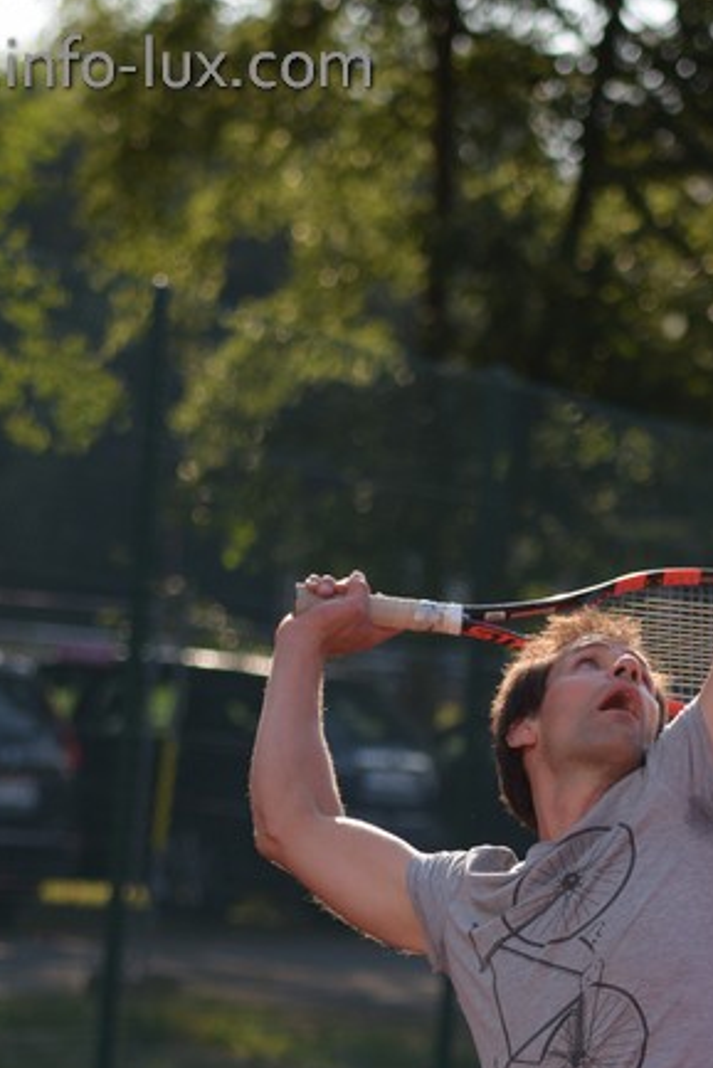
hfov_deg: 6.1
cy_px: 861
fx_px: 6705
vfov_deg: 9.1
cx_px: 412
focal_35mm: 226
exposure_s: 1/1000
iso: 100
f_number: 2.8
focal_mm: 85
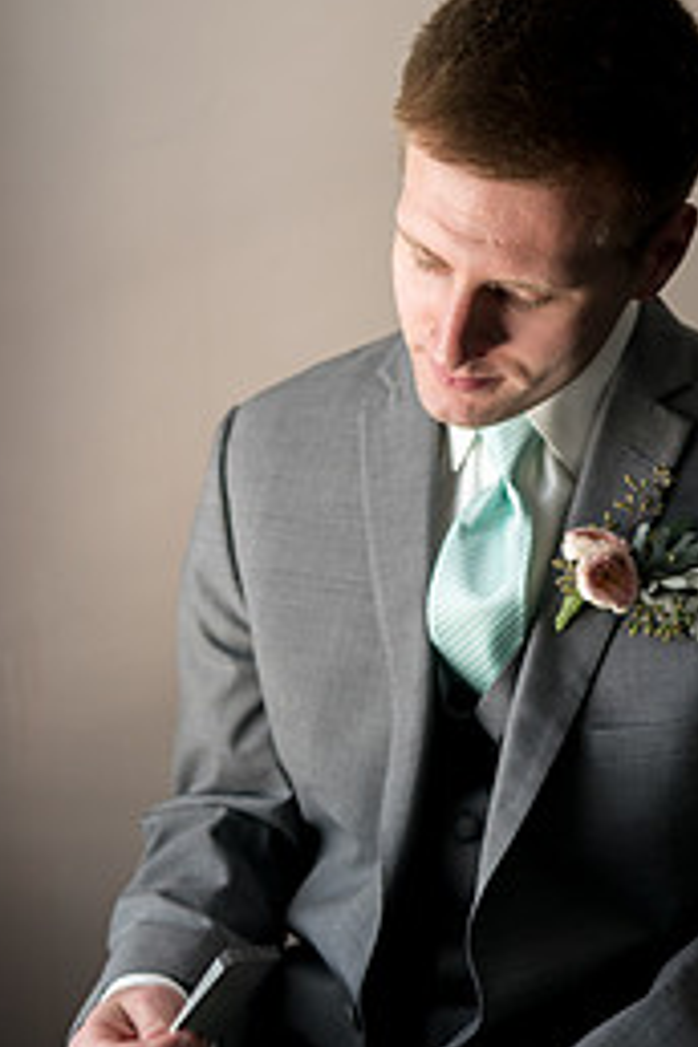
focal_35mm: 61
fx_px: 1774
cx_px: 446
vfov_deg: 32.7
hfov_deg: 22.2
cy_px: 674
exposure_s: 1/200
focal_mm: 35
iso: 800
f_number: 2.8
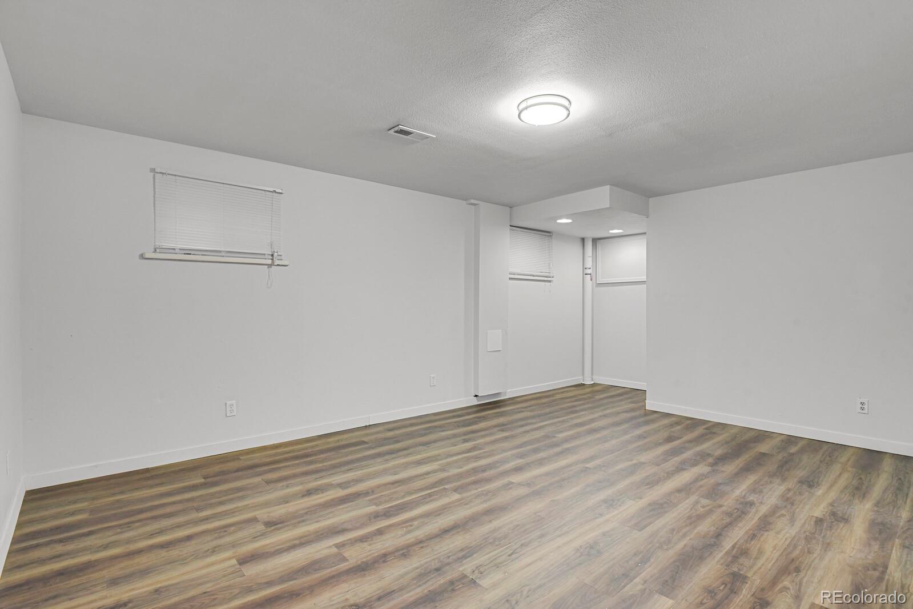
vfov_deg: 70.4
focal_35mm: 17
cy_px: 304
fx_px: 431
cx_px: 456
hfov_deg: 93.3
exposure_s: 1/13
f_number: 8
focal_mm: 17
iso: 12800
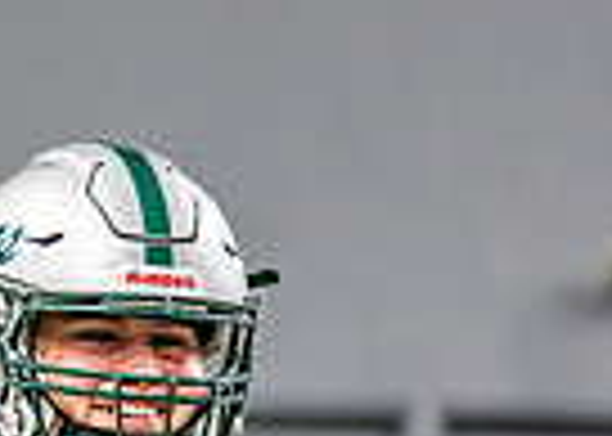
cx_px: -36
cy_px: 724
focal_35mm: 354
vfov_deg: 4.0
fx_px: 6150
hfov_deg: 5.7
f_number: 2.8
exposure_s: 1/2000
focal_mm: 70
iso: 5000
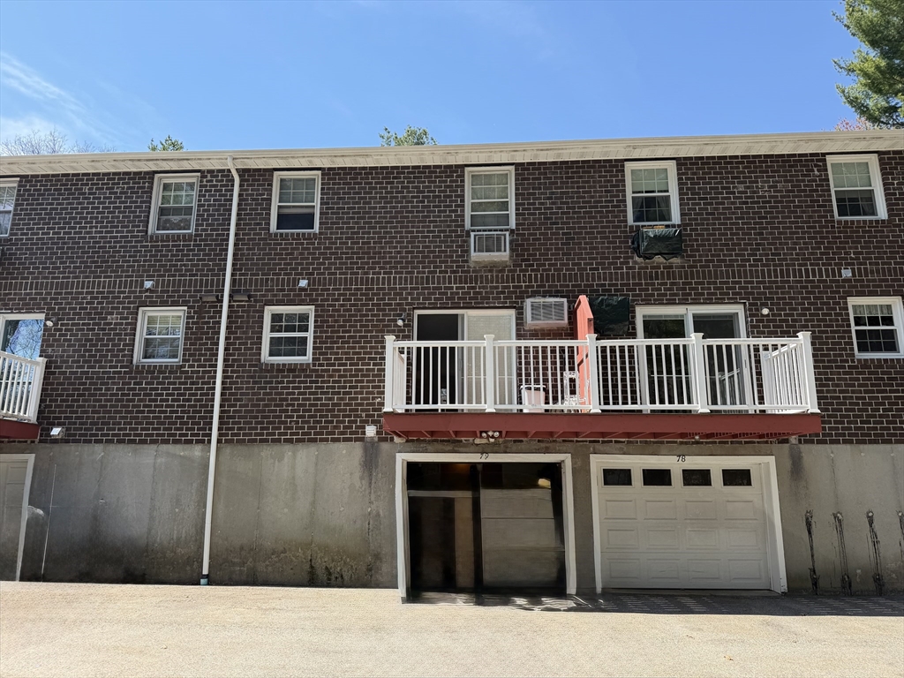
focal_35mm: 24
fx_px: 627
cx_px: 452
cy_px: 339
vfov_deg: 56.8
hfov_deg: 71.6
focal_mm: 6.76
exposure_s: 1/1553
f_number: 1.78
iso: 80
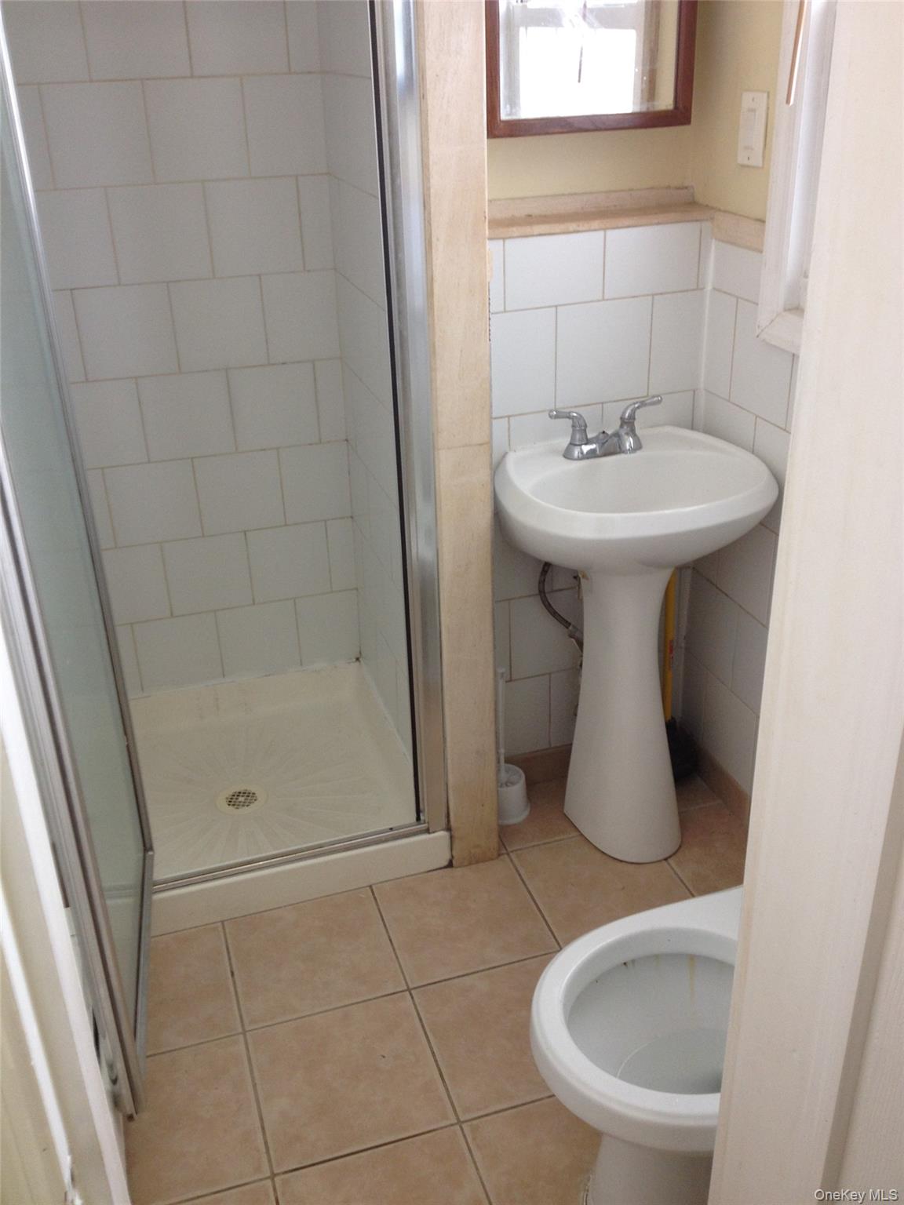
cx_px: 452
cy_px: 602
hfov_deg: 40.7
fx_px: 1219
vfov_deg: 52.6
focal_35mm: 35
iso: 80
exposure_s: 1/20
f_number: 2.4
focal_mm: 4.28
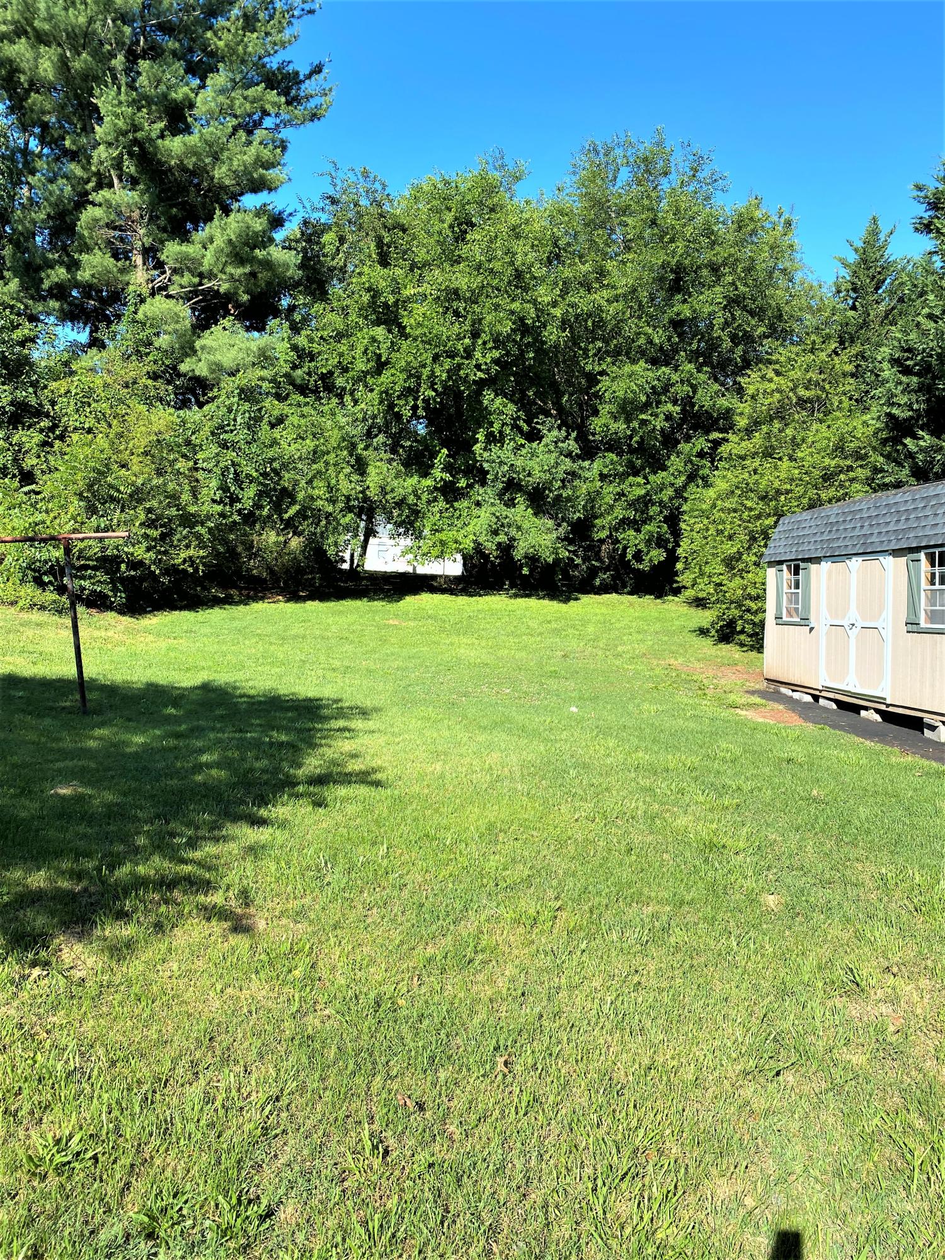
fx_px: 946
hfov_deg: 53.1
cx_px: 472
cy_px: 630
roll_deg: -2.2
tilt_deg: +1.4
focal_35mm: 26
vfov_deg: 67.3
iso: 32
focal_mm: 4.25
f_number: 1.8
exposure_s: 1/1377
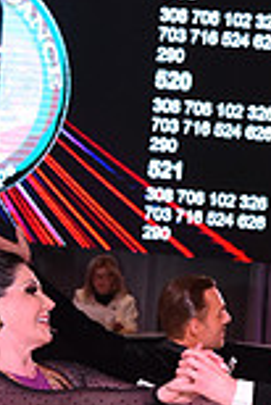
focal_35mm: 248
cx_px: 230
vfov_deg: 8.2
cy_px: 576
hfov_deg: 5.5
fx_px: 2794
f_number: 7.1
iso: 2500
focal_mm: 66
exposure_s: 1/320
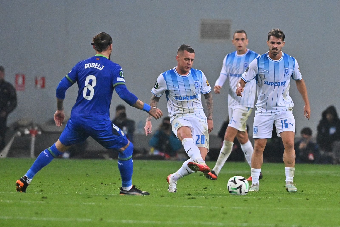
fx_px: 4722
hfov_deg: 4.1
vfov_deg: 2.8
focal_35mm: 500
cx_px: 170
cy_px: 114
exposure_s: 1/2000
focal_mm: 500
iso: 6400
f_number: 6.3
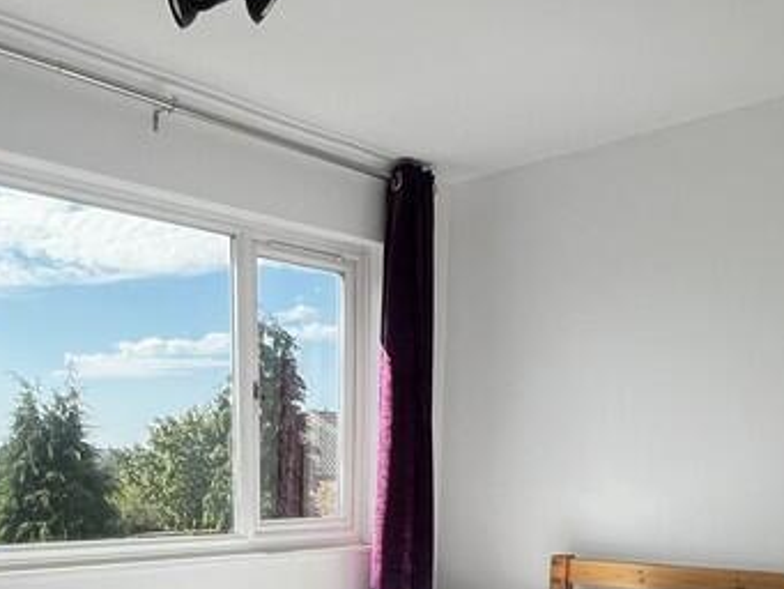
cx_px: 303
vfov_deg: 31.2
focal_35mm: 39
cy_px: 699
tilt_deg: -14.4
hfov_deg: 47.5
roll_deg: -0.6
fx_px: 884
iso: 32
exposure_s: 1/774
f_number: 1.8
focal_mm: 1.57
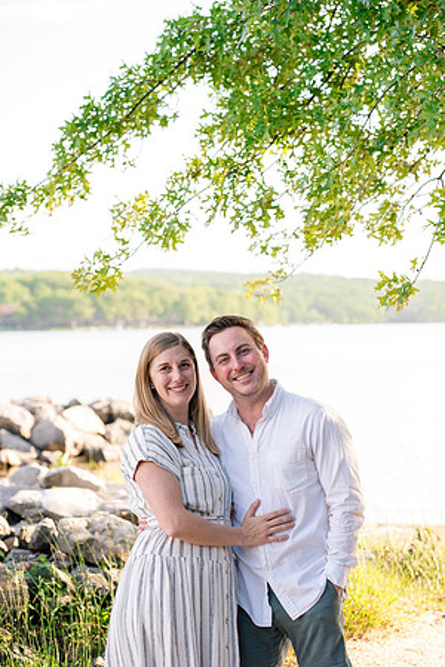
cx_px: 222
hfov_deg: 16.1
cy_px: 334
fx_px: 1576
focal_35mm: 85
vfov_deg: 23.9
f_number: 4.5
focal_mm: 85
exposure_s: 1/500
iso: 800
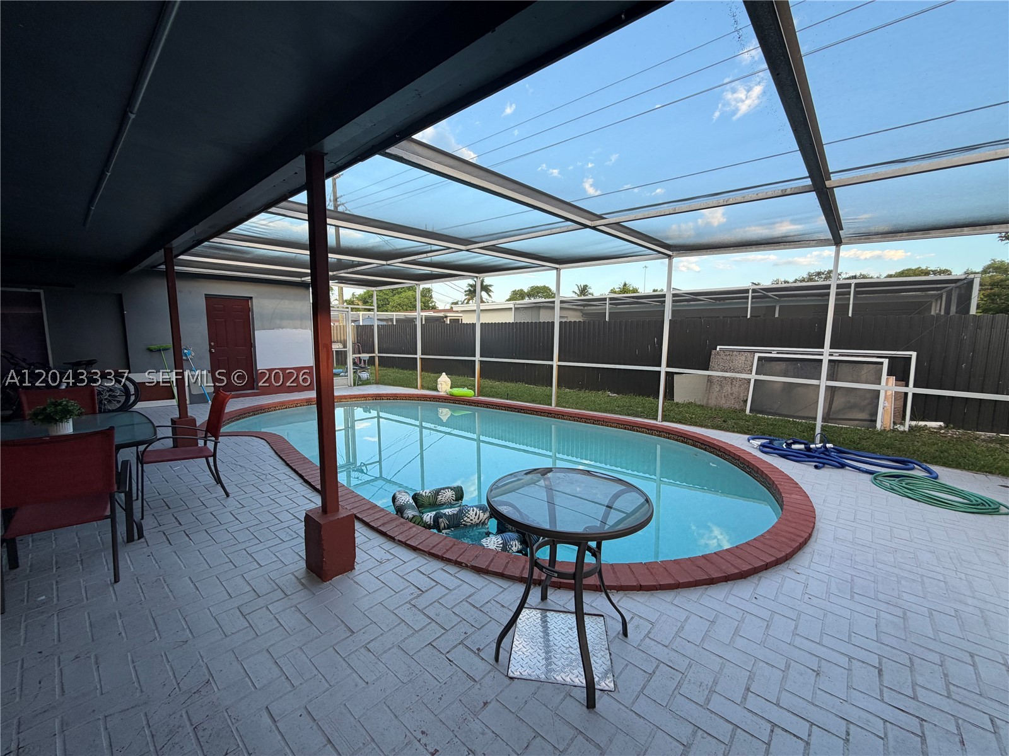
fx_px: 408
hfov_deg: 102.1
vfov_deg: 85.7
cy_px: 378
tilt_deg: -6.3
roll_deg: -0.3
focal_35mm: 14
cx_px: 504
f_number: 2.2
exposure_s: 1/121
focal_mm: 2.22
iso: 50
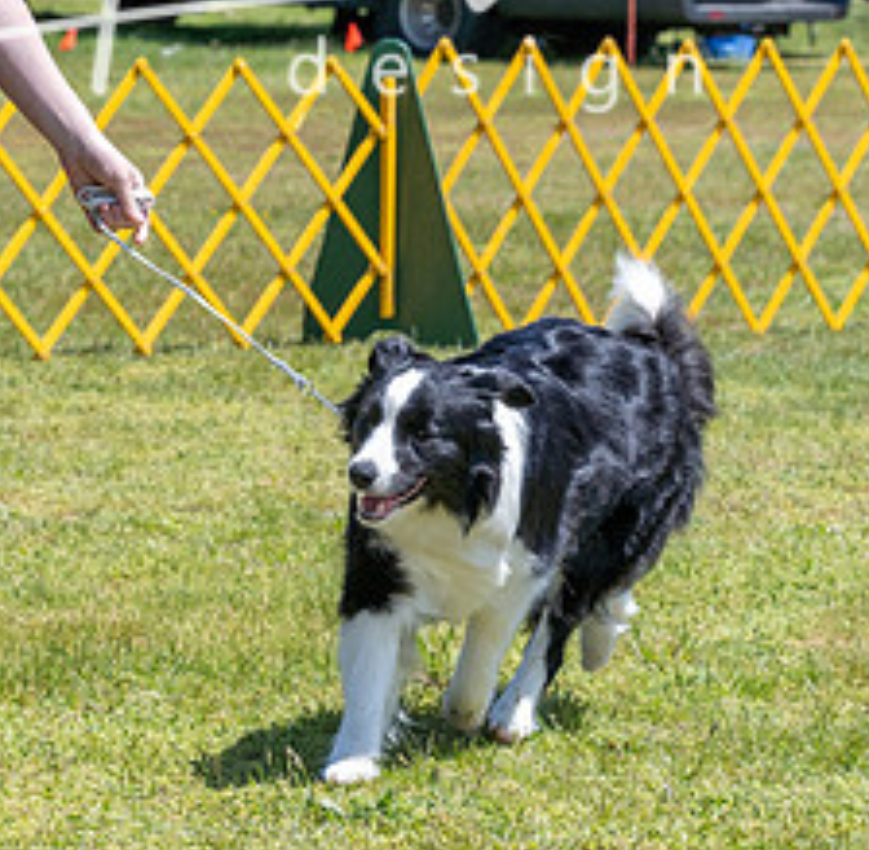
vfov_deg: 7.8
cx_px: 553
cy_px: 210
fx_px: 6263
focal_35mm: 223
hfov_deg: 7.9
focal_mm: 86
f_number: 7.1
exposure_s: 1/1600
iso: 640
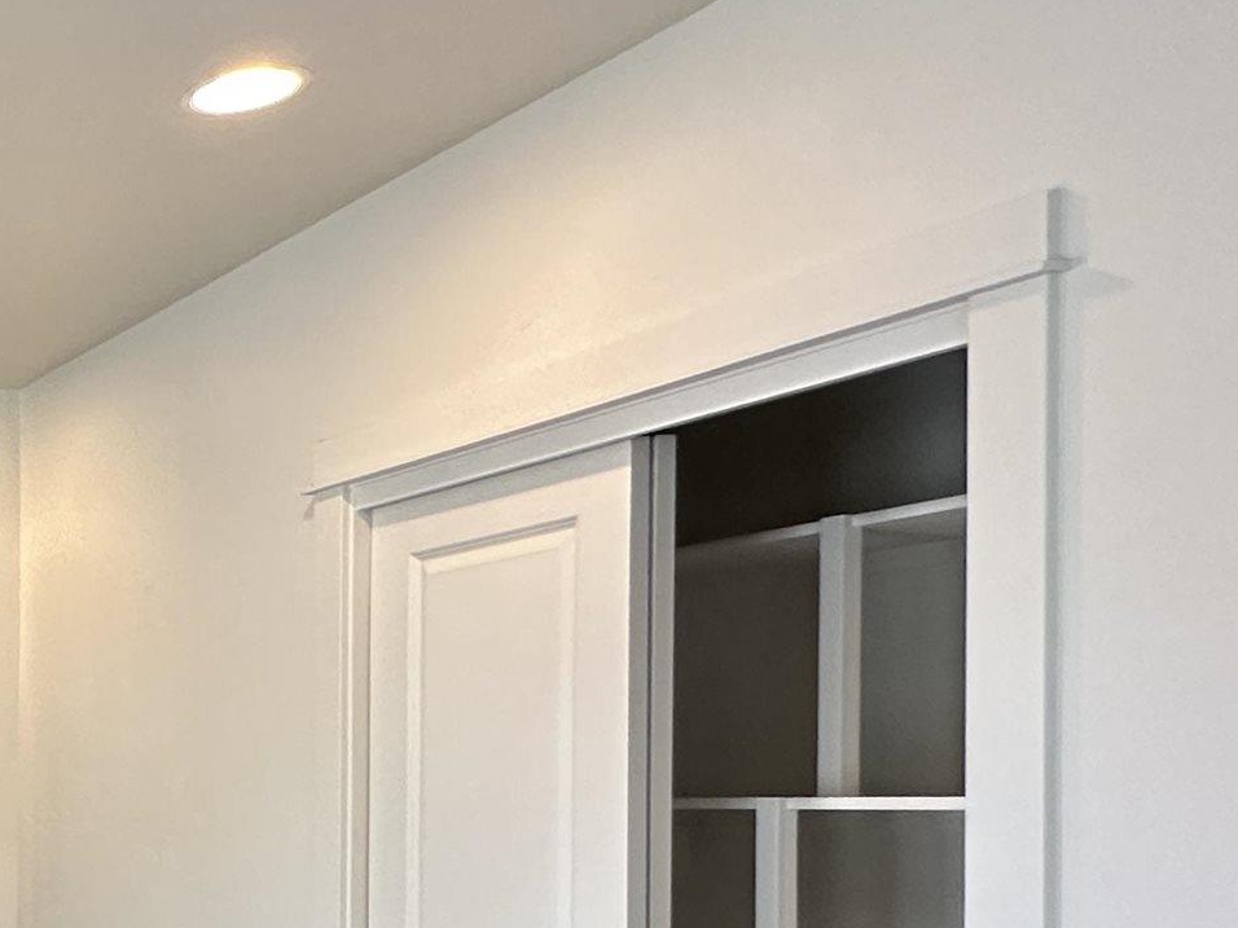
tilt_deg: -0.2
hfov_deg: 26.8
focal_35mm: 45
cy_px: 810
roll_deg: -0.5
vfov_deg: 30.9
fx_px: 1609
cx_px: -701
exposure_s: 1/60
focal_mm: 2.22
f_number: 2.2
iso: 200
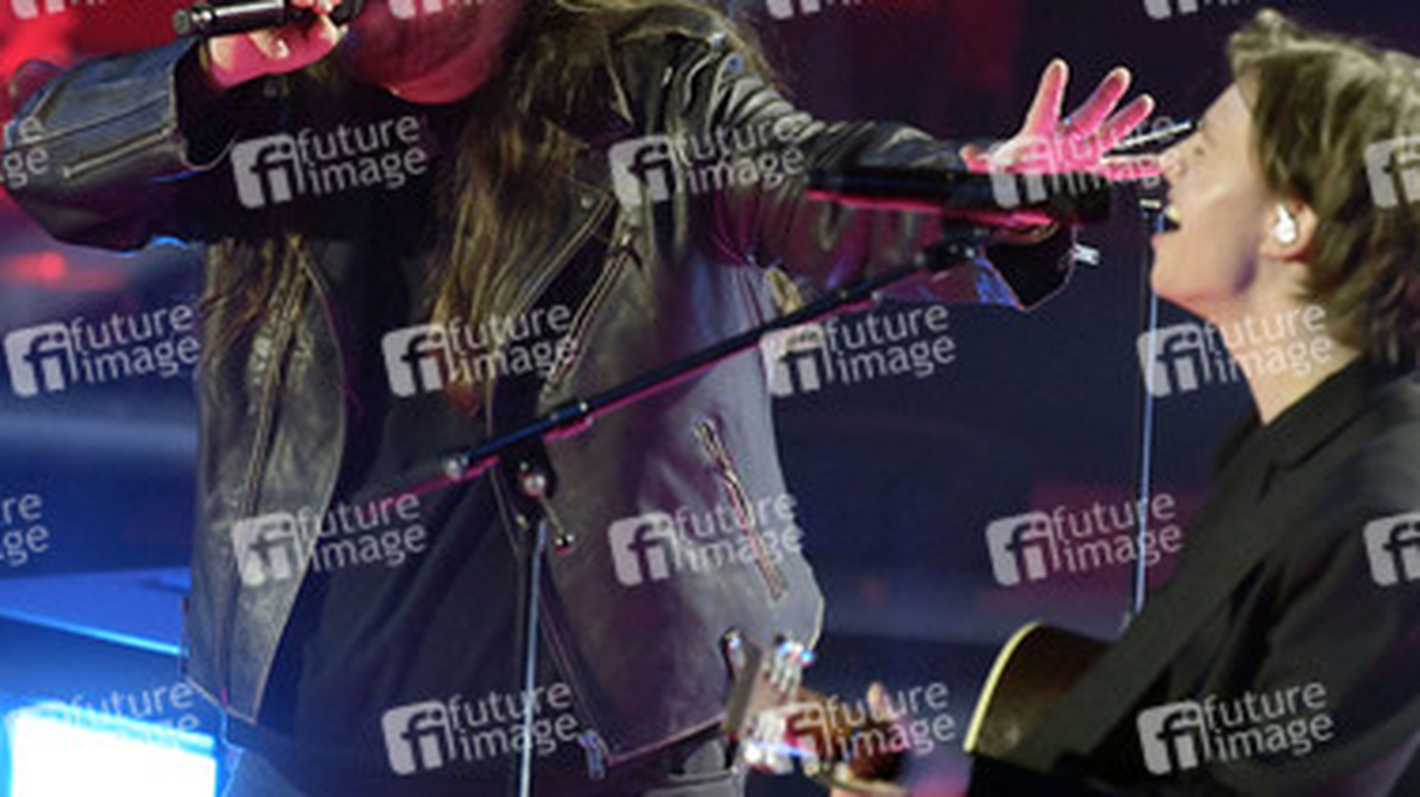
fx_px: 15128
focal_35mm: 402
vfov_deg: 3.0
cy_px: 257
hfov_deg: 5.4
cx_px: 757
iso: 12800
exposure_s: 1/400
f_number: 5.6
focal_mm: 320
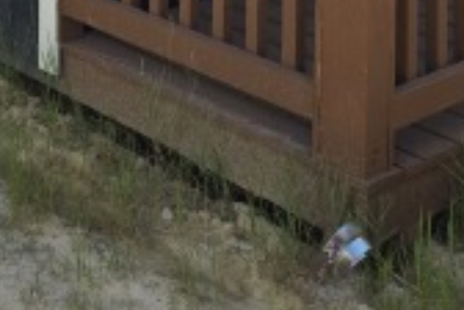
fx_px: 1173
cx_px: 146
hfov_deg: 22.3
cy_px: -307
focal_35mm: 91
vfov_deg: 13.1
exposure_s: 1/5958
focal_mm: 6.3
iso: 80
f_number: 1.7
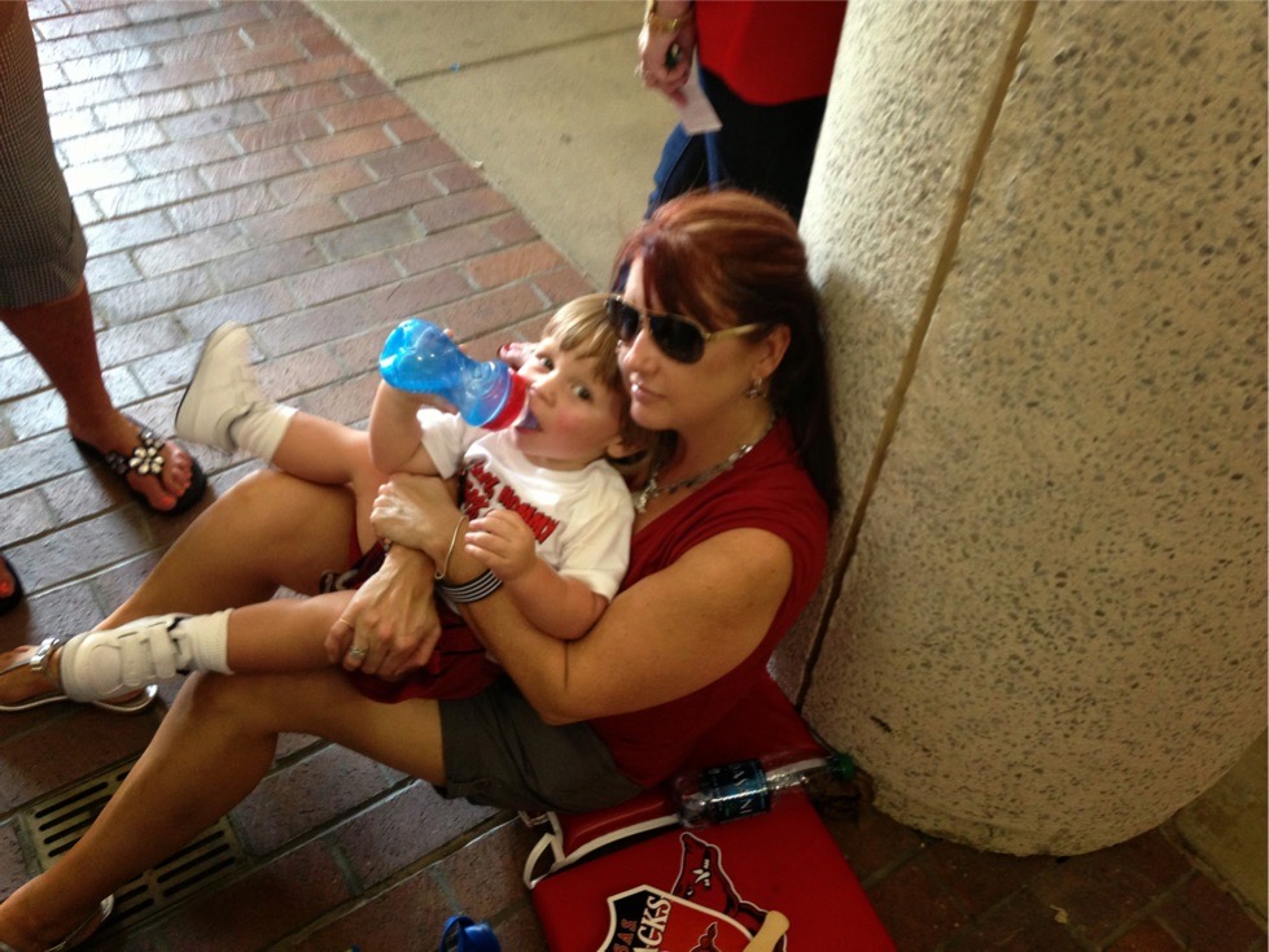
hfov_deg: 55.4
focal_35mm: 33
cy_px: 476
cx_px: 634
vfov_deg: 42.9
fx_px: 1210
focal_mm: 4.13
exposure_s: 1/20
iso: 160
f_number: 2.4
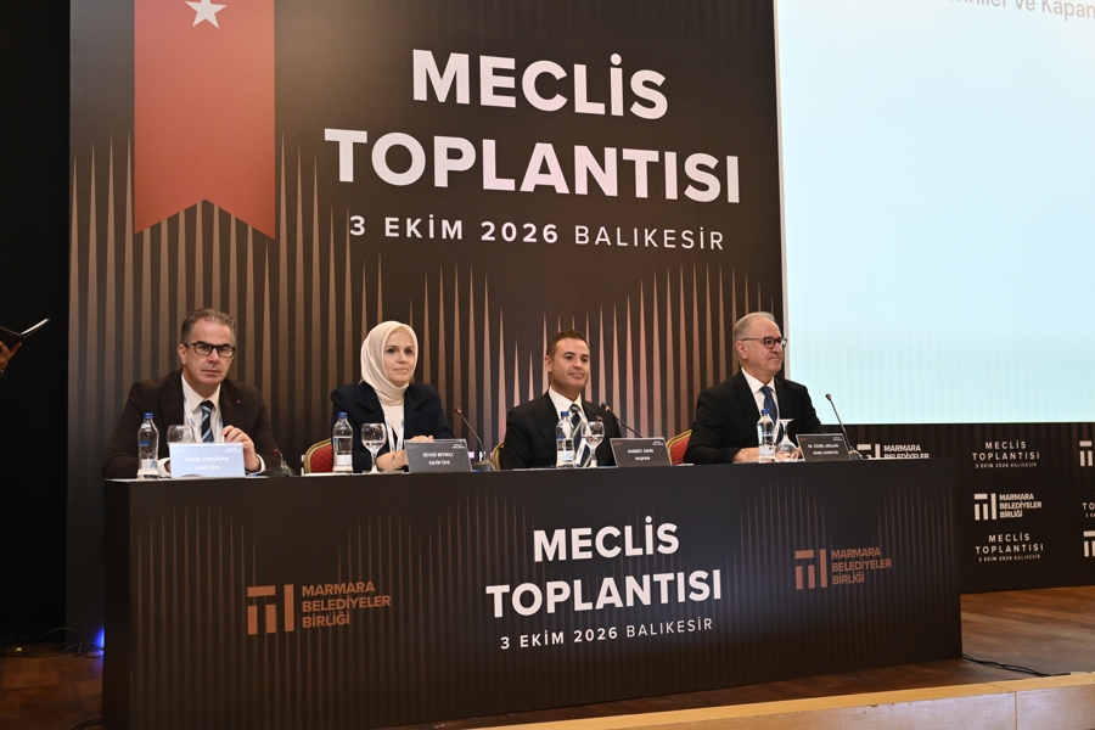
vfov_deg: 31.2
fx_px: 1308
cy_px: 365
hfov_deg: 45.4
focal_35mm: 43
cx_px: 548
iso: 2000
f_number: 4
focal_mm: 43
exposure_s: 1/100
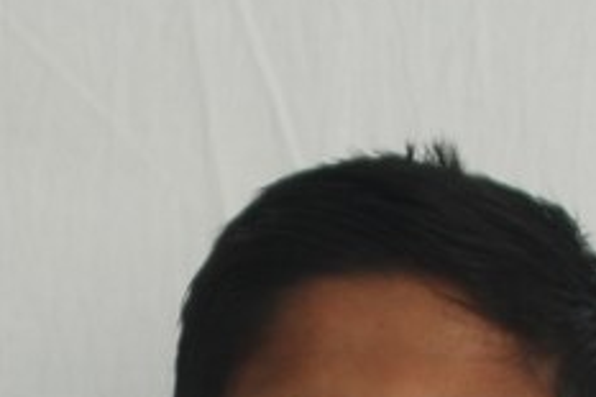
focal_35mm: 216
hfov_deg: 9.5
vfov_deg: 6.1
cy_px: 927
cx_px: 398
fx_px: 3573
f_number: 4.5
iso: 200
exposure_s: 1/80
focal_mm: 28
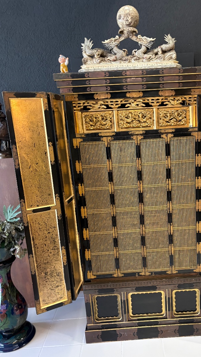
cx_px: 139
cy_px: 187
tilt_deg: -14.5
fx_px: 284
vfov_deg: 64.3
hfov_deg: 38.4
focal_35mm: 30
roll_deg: +5.4
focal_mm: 5.96
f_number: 1.6
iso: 200
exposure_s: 1/50
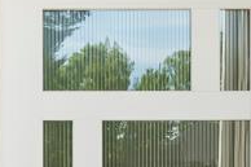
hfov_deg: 8.8
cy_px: 281
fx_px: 1616
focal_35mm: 232
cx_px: -41
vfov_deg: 5.8
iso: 400
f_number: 8
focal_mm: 30
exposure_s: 1/400
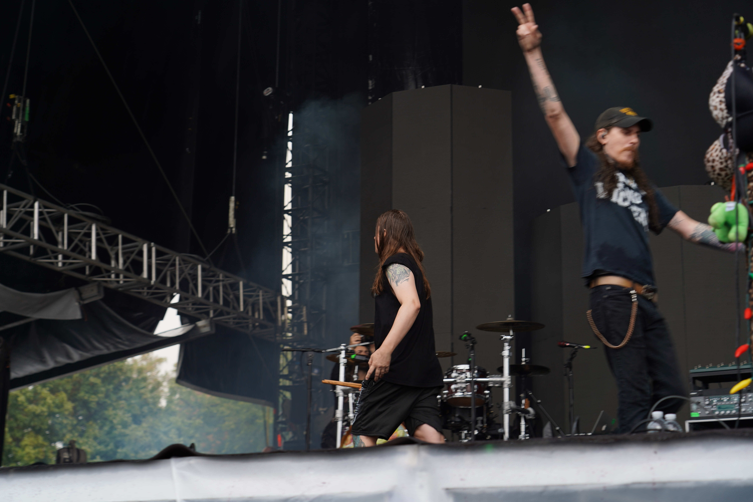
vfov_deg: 20.9
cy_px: 251
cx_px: 376
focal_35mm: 65
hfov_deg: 31.0
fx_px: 1359
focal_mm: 65
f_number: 4.5
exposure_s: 1/100
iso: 100
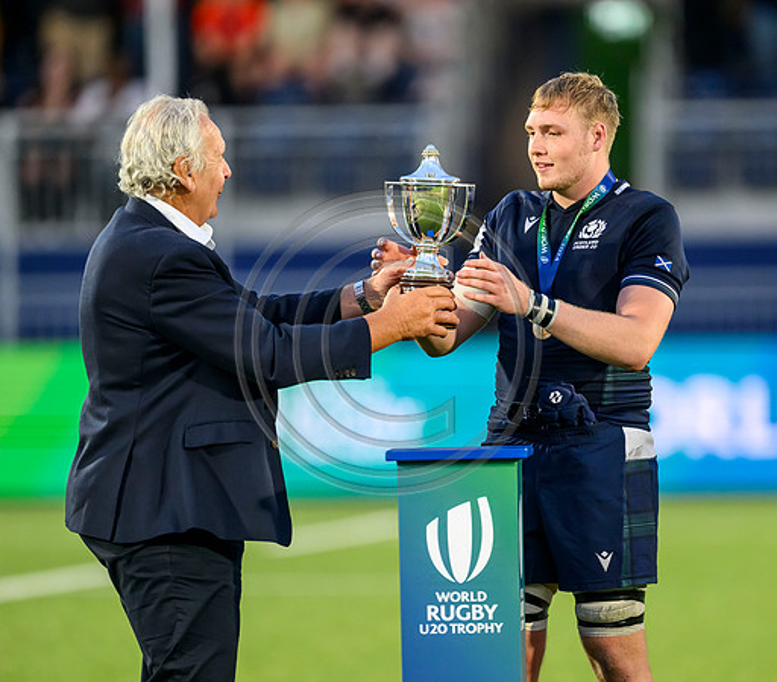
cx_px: 524
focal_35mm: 487
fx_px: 11636
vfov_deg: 3.4
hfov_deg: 3.8
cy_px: 333
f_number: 3.2
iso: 4000
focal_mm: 400
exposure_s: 1/1000
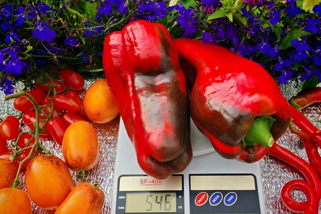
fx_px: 330
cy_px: 120
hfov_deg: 51.9
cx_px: 161
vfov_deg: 35.9
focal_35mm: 37
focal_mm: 6.83
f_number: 2
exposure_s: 1/690
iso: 50
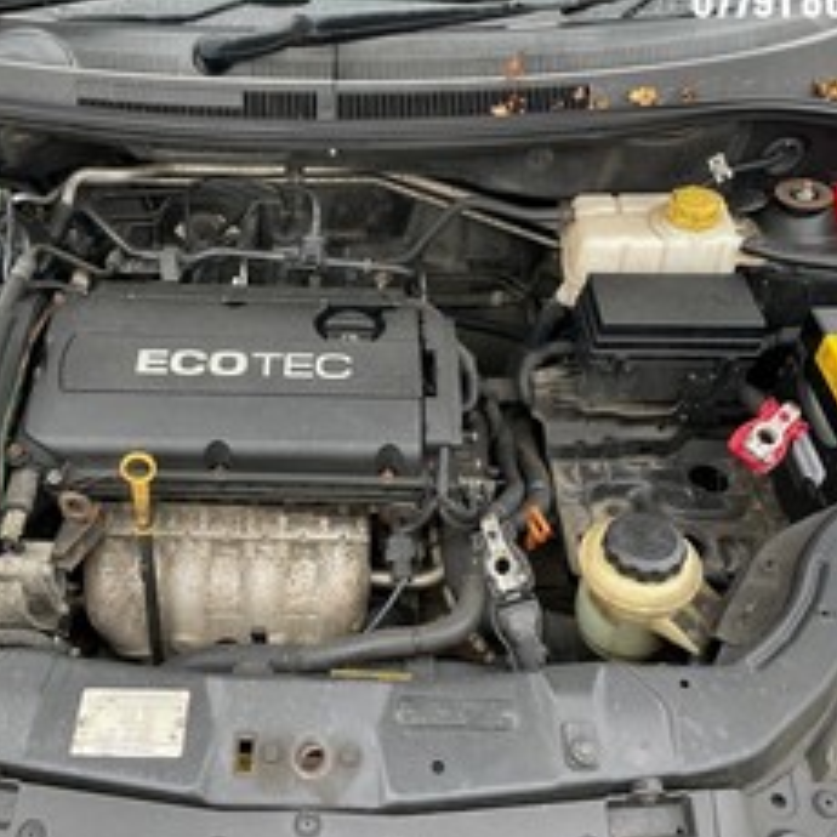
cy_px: 408
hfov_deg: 46.8
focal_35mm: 35
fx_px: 957
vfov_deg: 47.2
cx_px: 317
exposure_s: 1/121
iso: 125
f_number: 1.6
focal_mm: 4.2
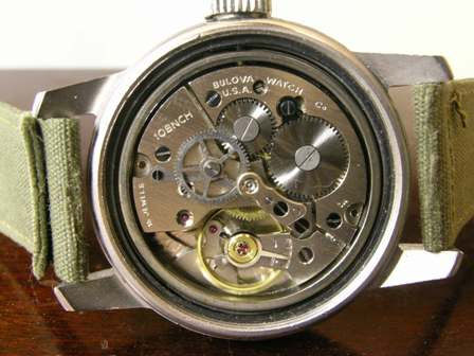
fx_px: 575
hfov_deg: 44.8
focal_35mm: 42
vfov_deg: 34.3
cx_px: 237
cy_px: 178
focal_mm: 8.7
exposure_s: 1
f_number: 5.7
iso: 200
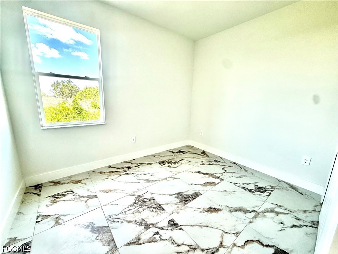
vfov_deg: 85.7
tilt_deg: -11.0
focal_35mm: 14
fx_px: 137
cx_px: 169
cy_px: 127
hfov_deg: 102.1
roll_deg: -1.9
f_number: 2.2
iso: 64
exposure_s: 1/99
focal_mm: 2.22
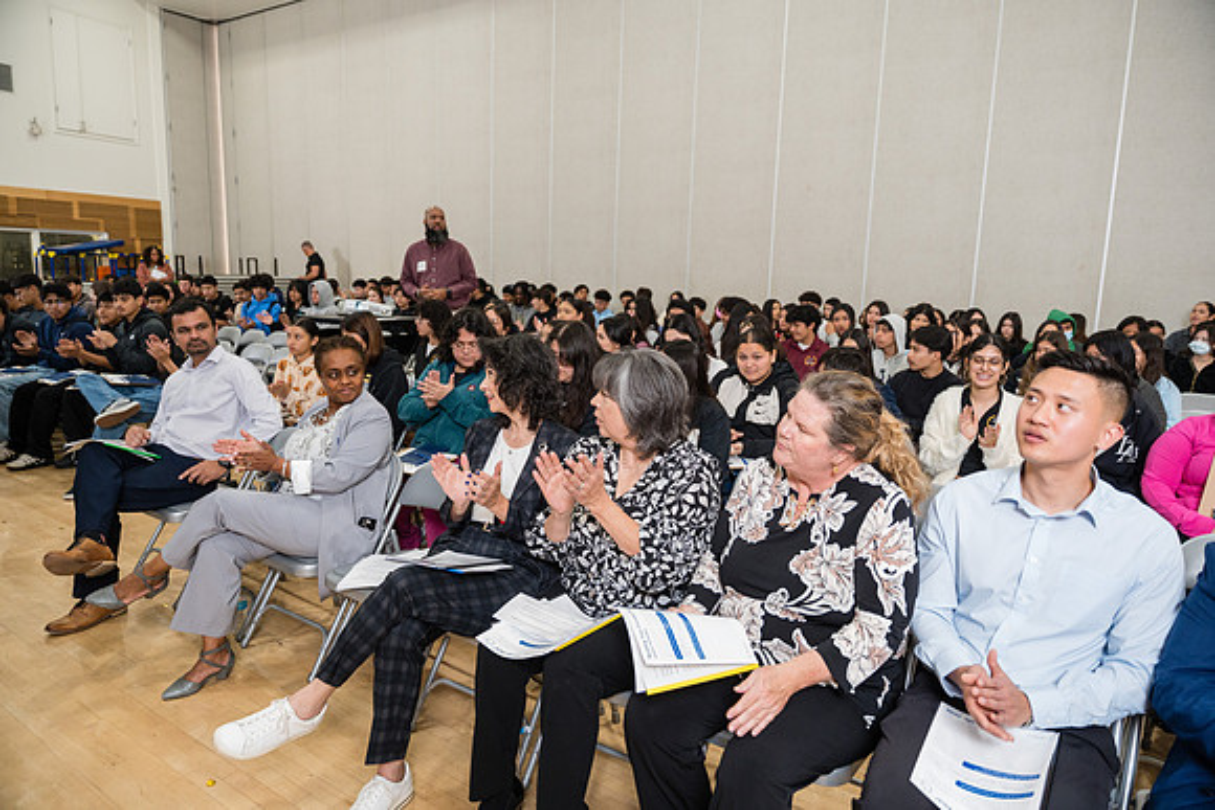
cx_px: 608
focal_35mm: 24
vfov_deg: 53.2
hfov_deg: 73.7
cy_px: 405
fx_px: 810
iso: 1600
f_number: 2.8
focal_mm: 24
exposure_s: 1/250
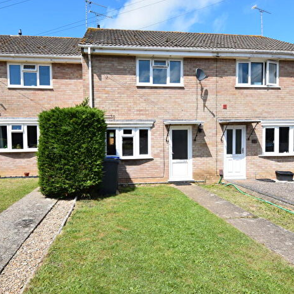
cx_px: 132
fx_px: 221
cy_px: 147
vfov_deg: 67.3
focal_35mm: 23
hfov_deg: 67.1
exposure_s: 1/400
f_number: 10
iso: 200
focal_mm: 12
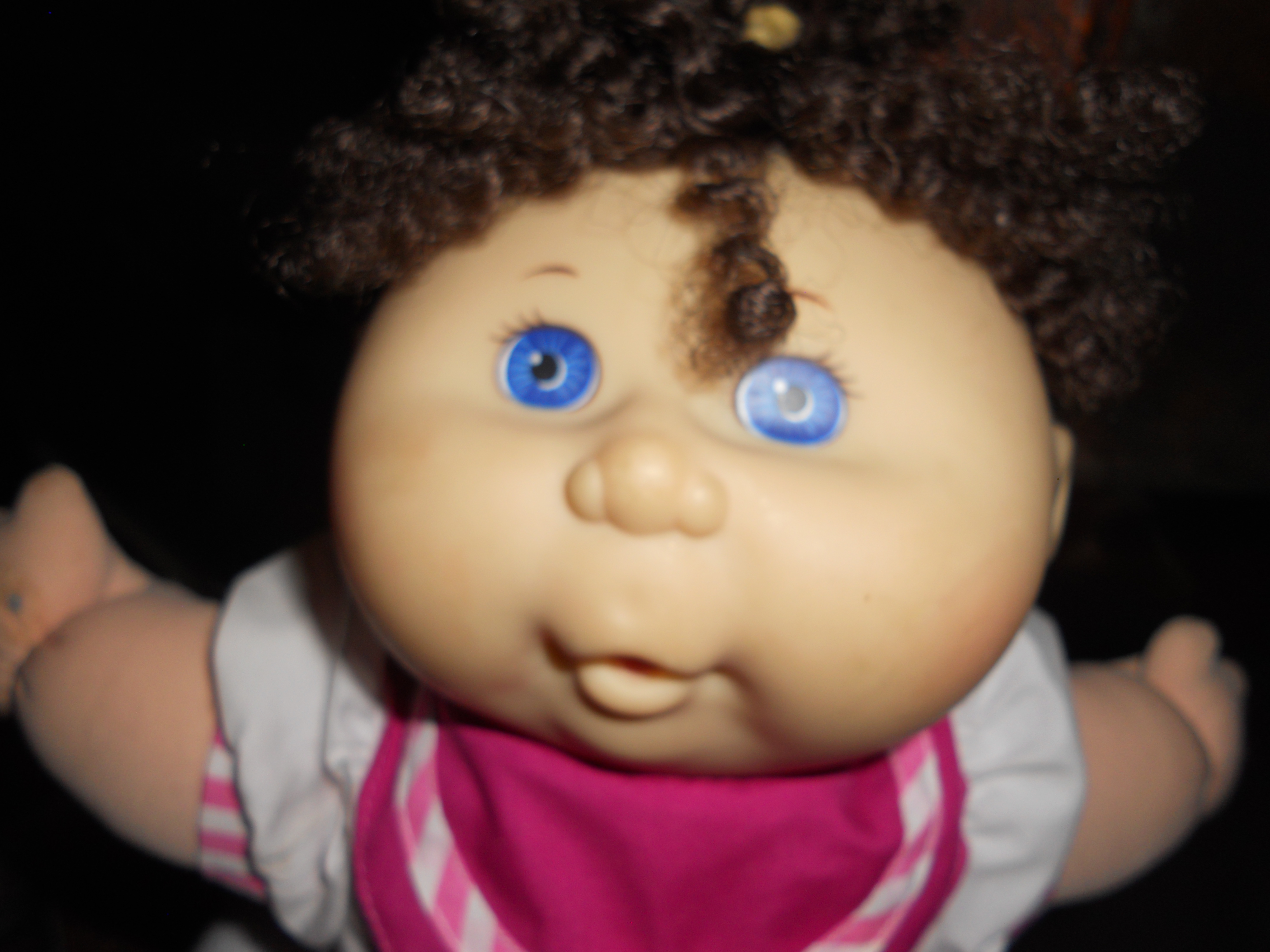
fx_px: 1174
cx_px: 635
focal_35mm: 32
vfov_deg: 44.2
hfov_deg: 56.8
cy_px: 476
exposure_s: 1/25
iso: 80
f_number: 8.8
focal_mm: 5.8
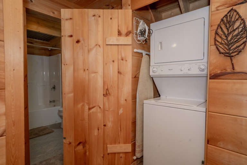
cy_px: 82
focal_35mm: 20
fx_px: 137
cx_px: 124
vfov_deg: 61.9
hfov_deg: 84.0
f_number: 8
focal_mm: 20
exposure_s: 1/250
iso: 2500
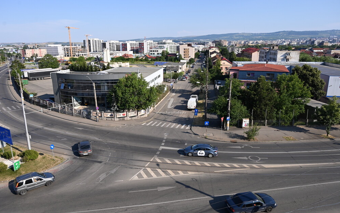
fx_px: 232
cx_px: 170
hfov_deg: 72.5
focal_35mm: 25
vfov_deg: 49.3
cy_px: 102
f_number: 6.3
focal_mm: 24
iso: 100
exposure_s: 1/320
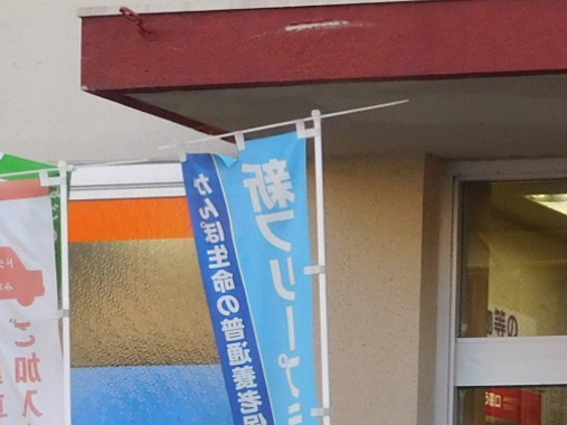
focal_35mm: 224
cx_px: 947
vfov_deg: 6.6
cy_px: 349
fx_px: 3668
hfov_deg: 8.6
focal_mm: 8.9
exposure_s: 1/80
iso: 125
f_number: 4.1
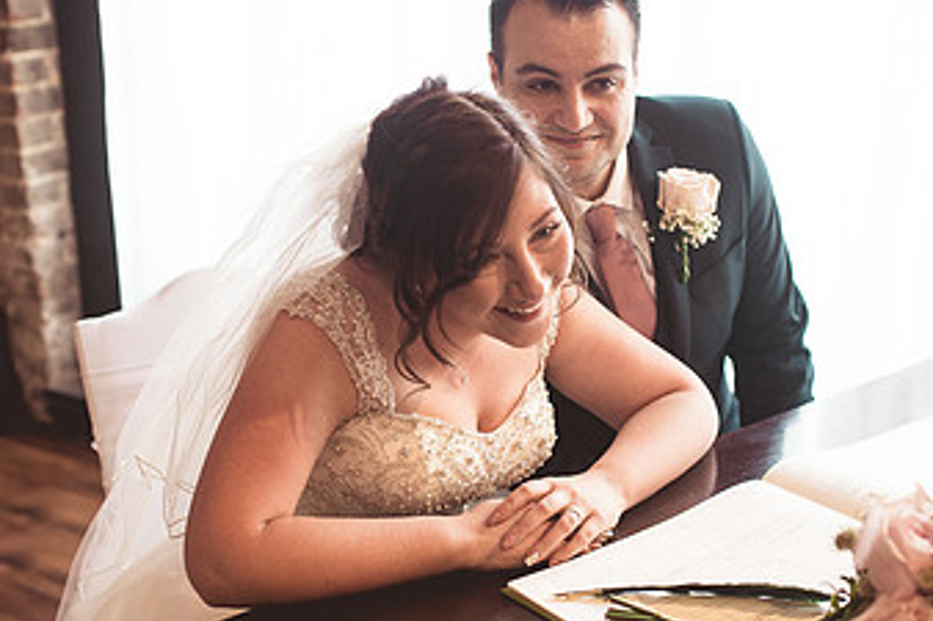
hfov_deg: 33.4
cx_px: 480
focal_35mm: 60
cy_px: 304
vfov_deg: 22.6
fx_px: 1554
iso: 400
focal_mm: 35
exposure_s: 1/100
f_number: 2.5
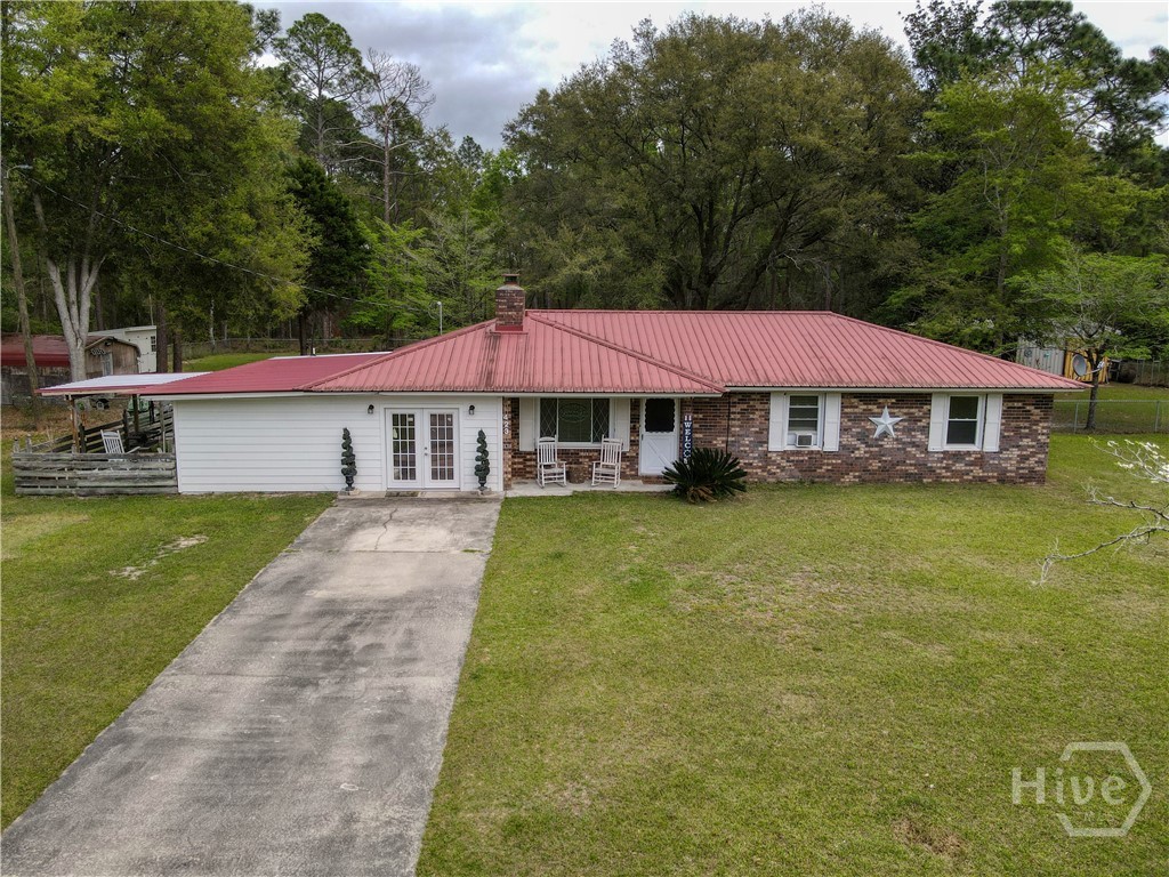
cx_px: 584
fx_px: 810
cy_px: 438
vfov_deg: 56.8
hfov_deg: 71.6
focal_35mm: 24
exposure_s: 1/320
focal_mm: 4.5
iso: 100
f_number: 2.8
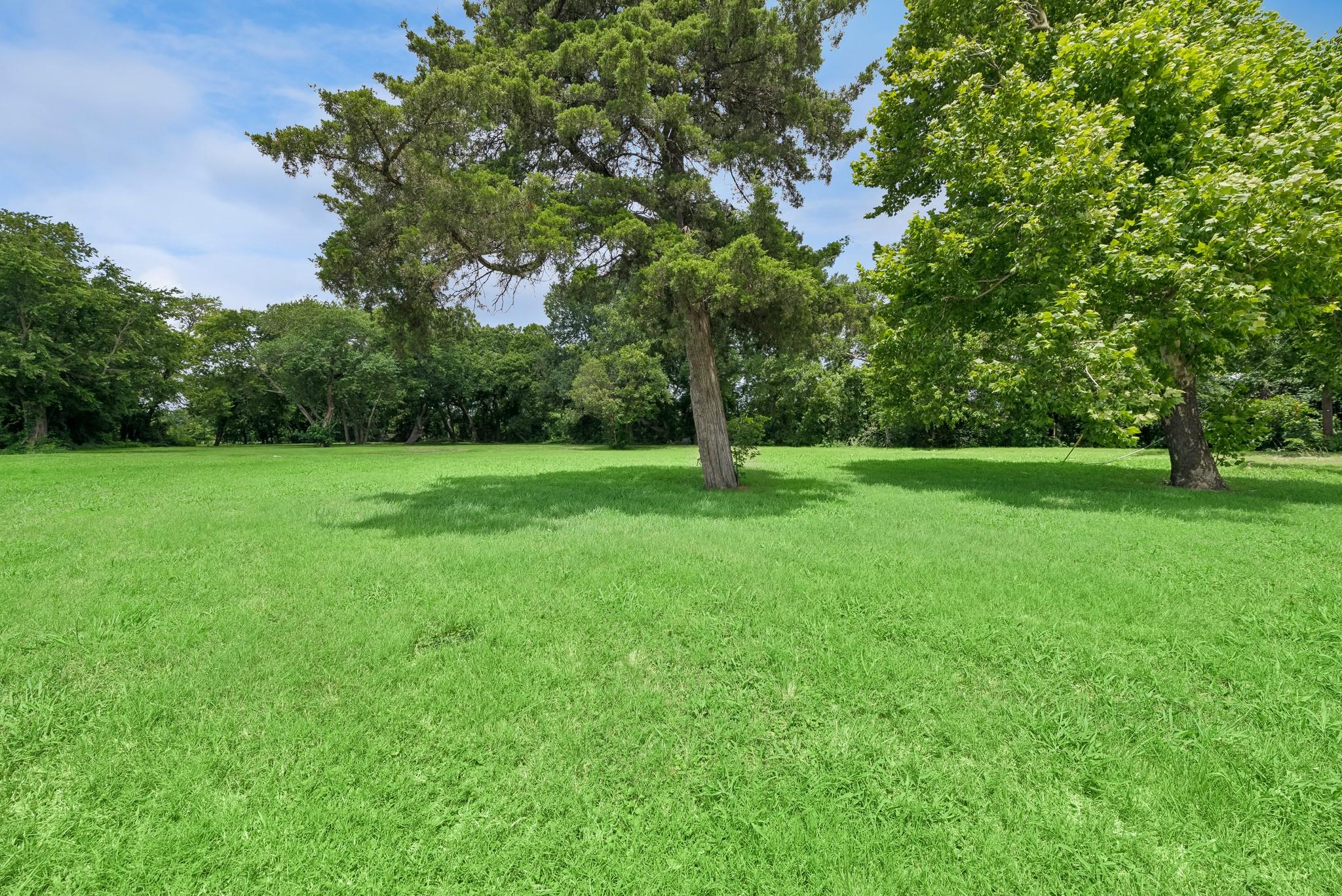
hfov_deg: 104.2
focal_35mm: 14
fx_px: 522
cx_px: 671
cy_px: 448
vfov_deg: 81.3
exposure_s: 1/1000
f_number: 8
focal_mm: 14
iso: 320
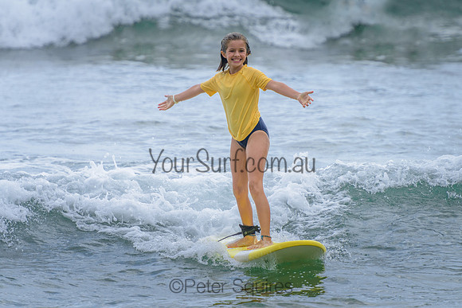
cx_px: 258
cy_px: 126
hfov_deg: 4.3
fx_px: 6136
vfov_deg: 2.9
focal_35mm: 478
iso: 220
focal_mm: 390
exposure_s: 1/1600
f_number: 5.6
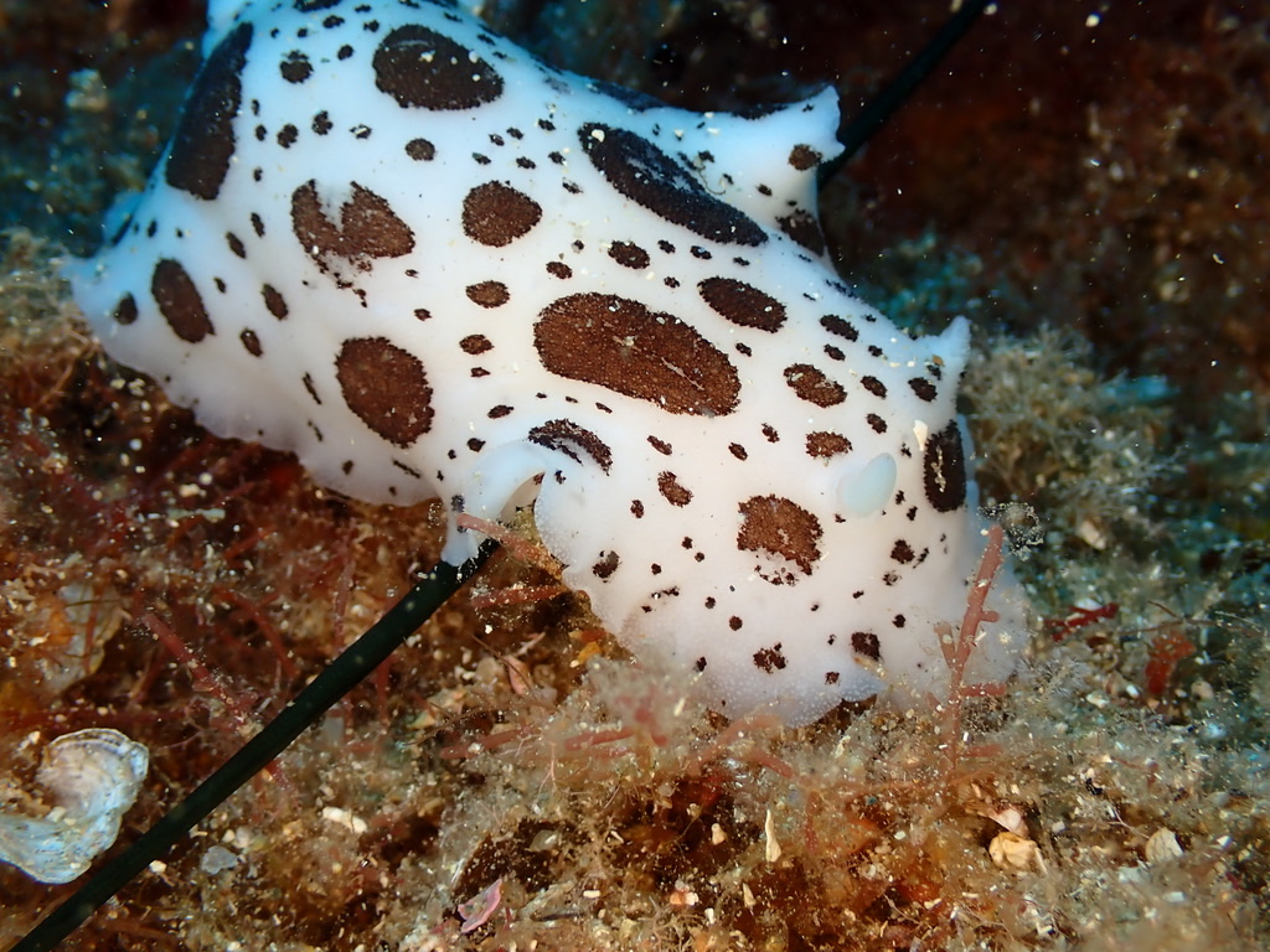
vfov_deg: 30.9
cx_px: 635
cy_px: 476
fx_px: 1724
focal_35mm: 47
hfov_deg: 40.4
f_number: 4.5
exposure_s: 1/320
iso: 100
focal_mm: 8.4
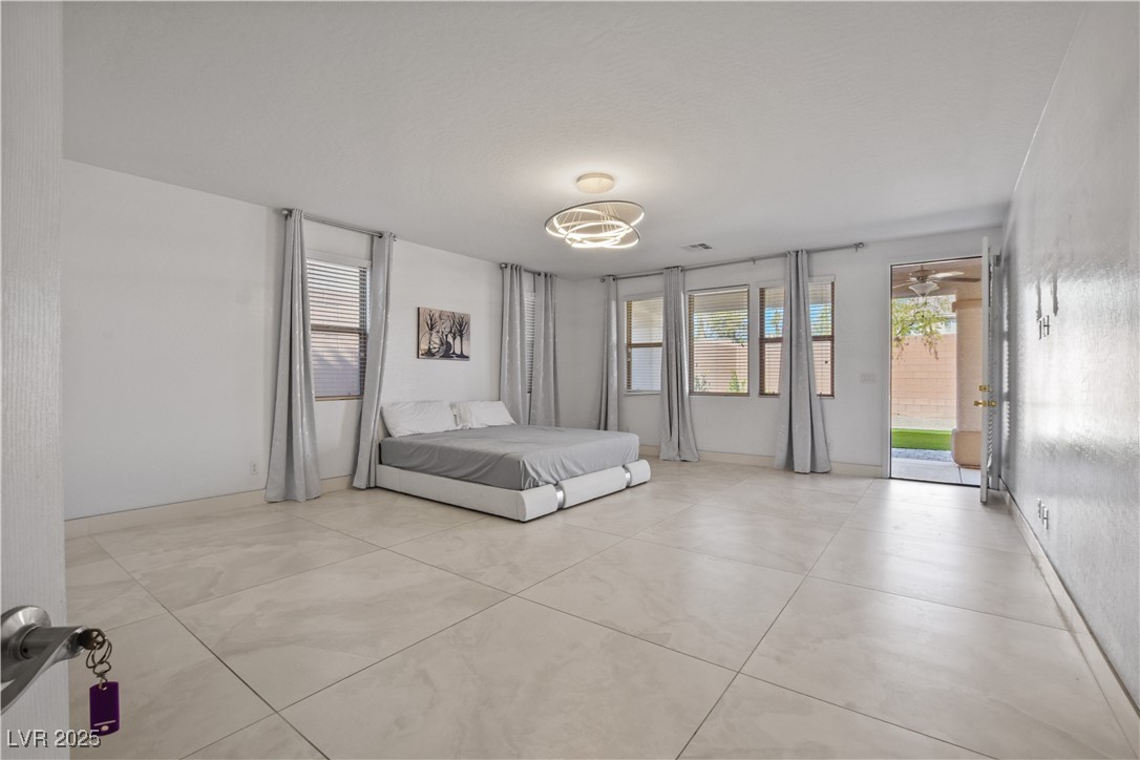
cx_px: 570
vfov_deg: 77.3
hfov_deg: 100.4
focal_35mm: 15
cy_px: 380
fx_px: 475
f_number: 8
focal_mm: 10
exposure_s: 1/20
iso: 400
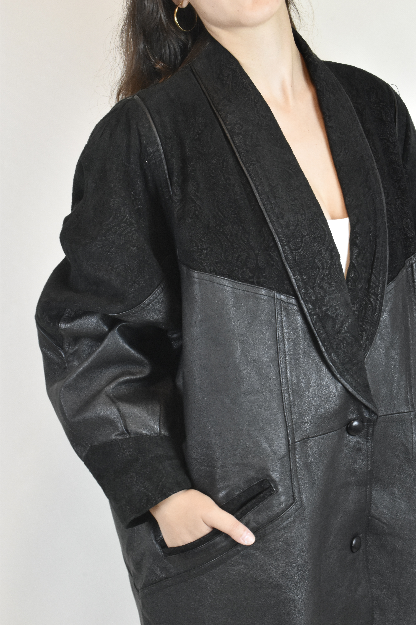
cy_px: 312
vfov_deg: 28.1
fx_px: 1248
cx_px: 208
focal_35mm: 72
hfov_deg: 18.9
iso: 1600
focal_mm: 48
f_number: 18
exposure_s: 1/25
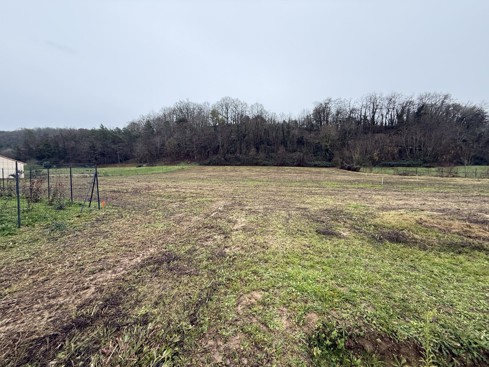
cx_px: 244
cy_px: 184
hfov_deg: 102.1
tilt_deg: -0.2
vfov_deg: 85.7
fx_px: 198
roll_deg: -0.2
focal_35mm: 14
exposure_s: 1/100
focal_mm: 2.22
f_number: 2.2
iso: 64
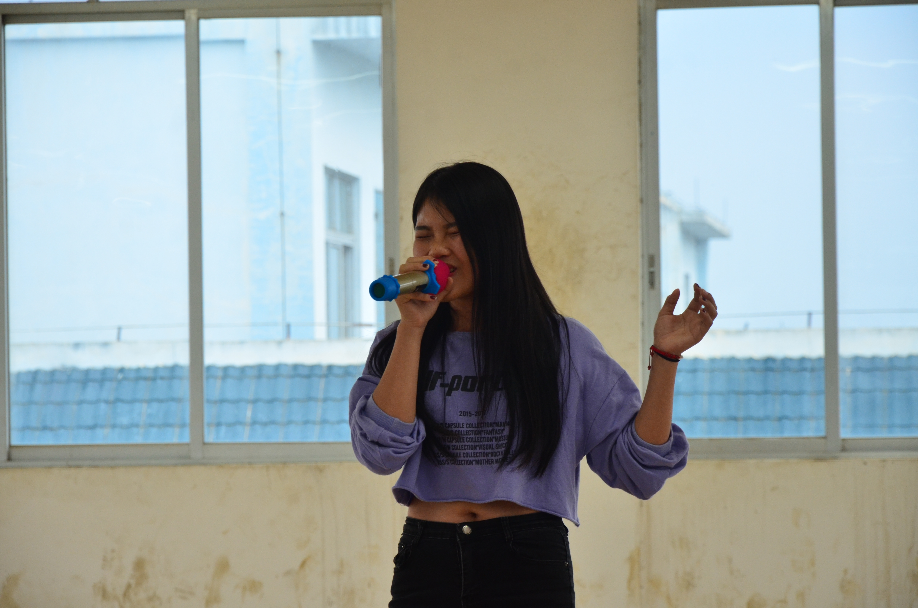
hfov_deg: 13.1
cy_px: 304
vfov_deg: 8.7
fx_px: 4008
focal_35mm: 158
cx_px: 459
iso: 800
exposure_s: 1/125
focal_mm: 105
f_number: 5.6
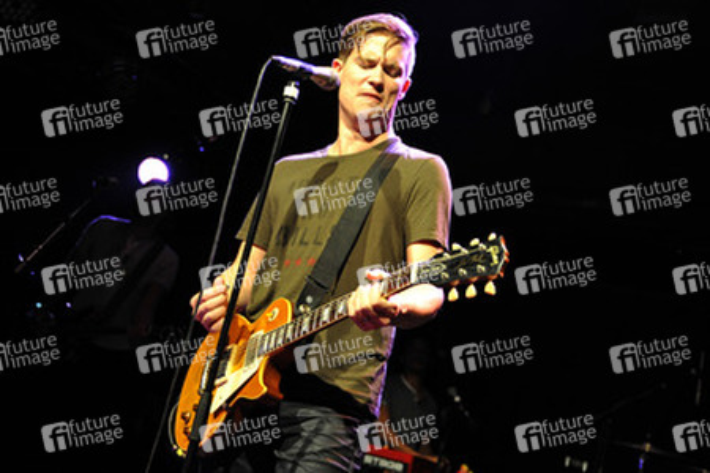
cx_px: 355
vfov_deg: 33.4
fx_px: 789
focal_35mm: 40
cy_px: 236
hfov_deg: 48.5
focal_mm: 40
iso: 1600
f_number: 3.2
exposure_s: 1/200
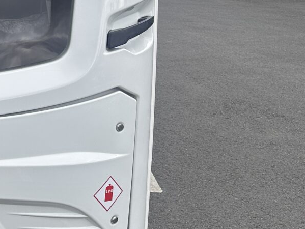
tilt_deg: -10.2
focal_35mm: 82
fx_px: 723
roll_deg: +1.1
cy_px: 72
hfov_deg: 20.5
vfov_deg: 18.0
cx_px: -150
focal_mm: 6.86
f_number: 1.78
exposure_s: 1/2809
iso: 80
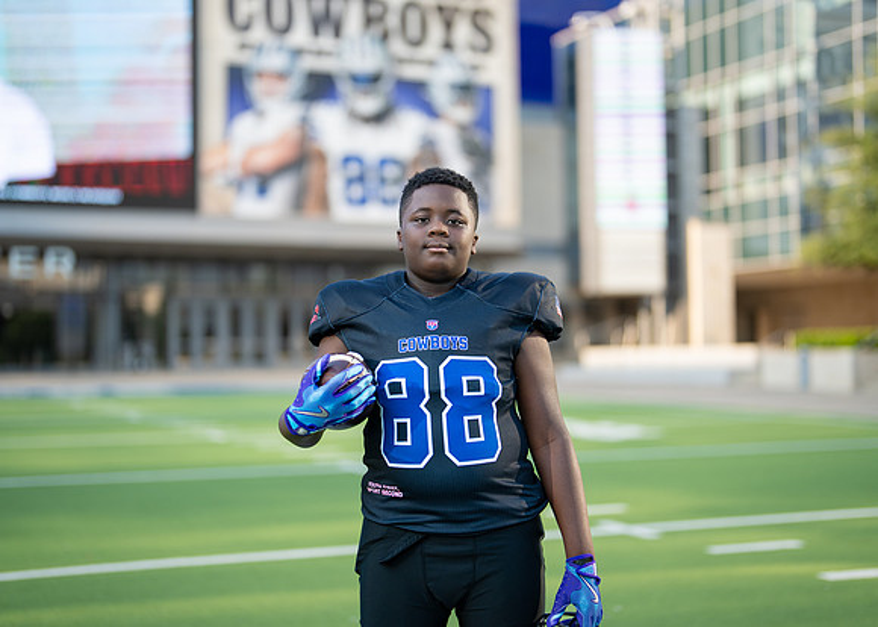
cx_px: 431
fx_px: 1402
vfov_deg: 25.2
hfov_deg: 34.8
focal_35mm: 56
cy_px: 295
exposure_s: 1/2500
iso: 100
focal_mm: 50
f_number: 1.2
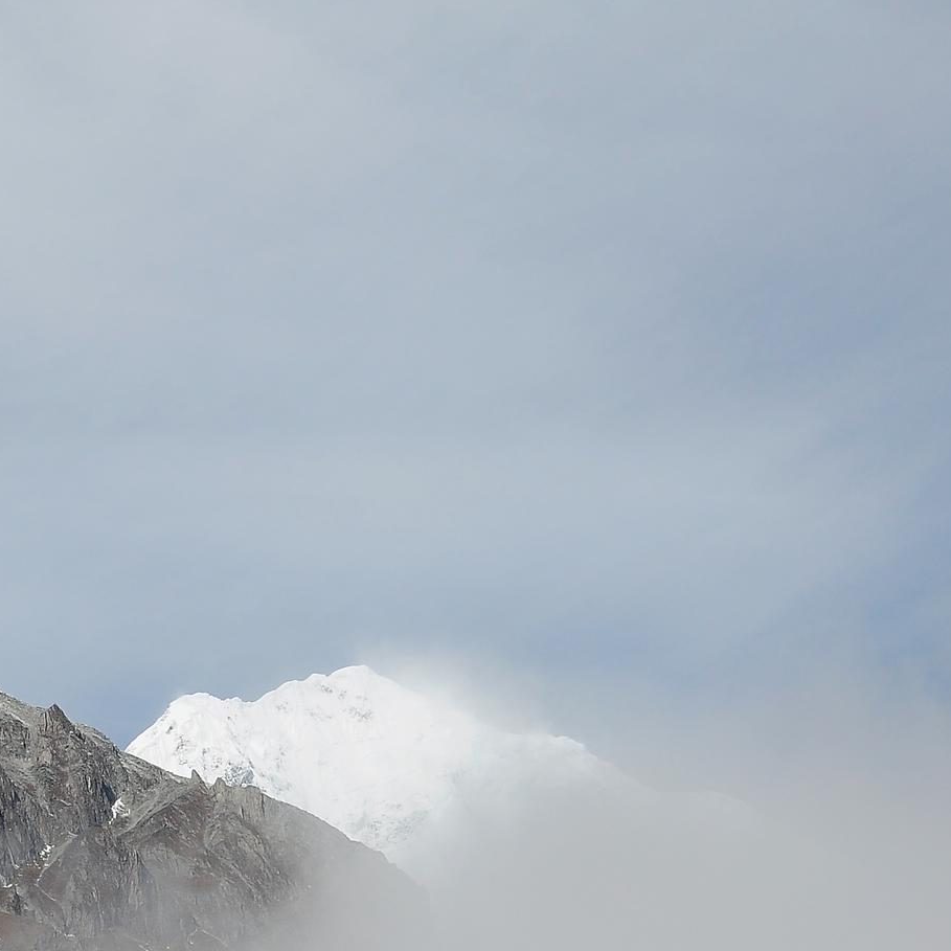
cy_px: 815
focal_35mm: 105
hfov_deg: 15.9
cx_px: -221
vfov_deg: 16.4
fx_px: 3264
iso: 200
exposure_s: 1/1600
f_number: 6.3
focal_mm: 30
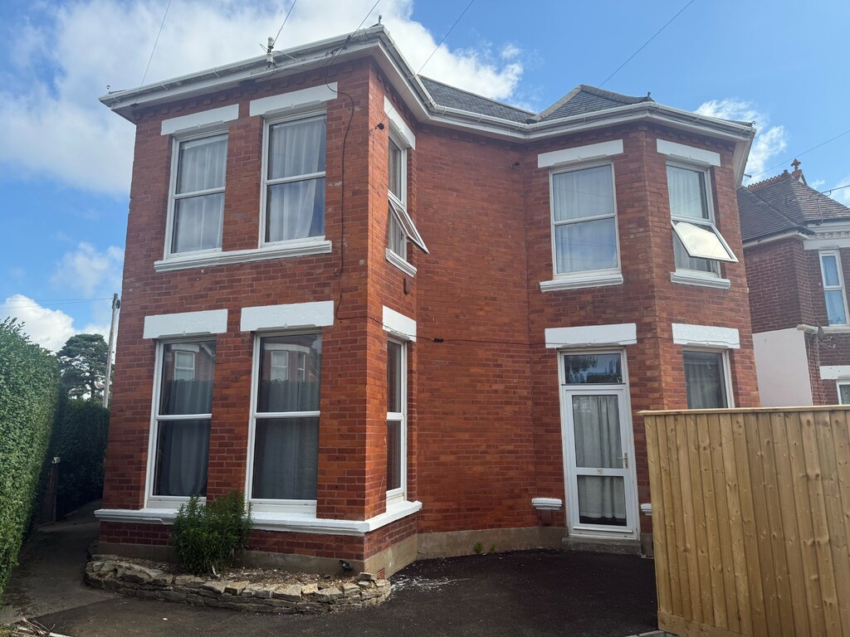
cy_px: 318
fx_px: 589
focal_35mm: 24
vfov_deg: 56.8
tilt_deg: +9.9
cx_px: 425
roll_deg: +0.4
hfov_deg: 71.6
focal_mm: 6.76
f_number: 1.78
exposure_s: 1/3279
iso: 100
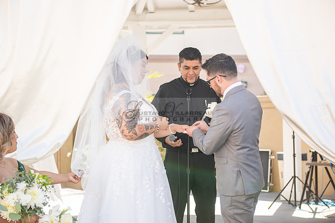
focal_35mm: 70
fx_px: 652
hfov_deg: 28.8
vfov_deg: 19.5
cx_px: 168
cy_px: 112
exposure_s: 1/200
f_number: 4
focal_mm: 70
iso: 100
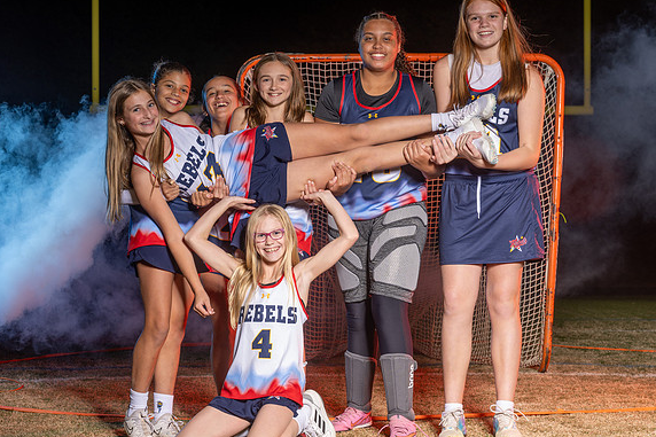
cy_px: 213
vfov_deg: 16.3
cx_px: 373
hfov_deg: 24.2
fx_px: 1530
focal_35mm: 84
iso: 64
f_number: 8
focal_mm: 73
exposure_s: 1/200
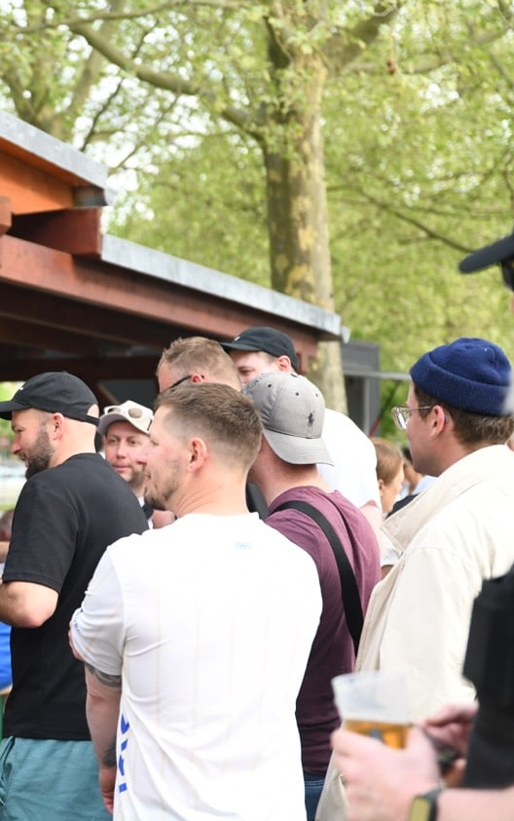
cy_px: 413
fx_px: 1904
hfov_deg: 14.9
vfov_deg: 24.4
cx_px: -86
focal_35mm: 85
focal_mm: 55
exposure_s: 1/1600
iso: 1000
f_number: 2.8
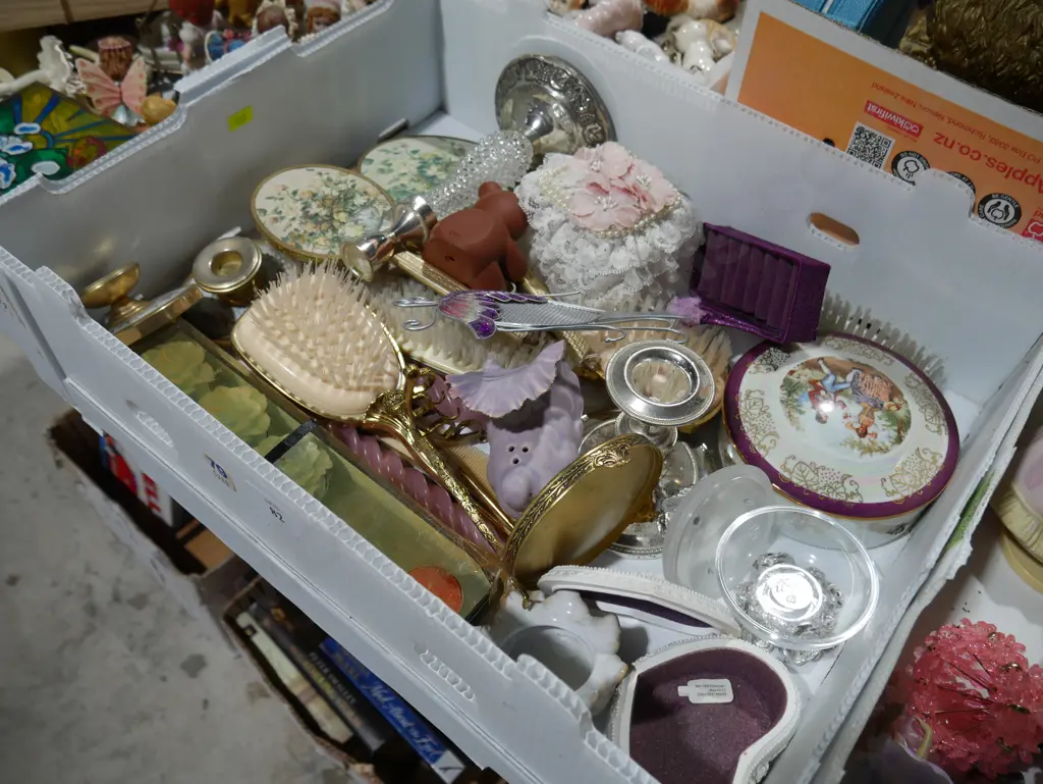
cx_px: 522
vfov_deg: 49.8
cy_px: 392
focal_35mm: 28
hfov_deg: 63.4
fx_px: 844
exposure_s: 1/125
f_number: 4
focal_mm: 14
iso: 200
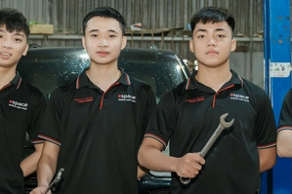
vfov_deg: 14.7
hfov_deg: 21.9
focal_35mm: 93
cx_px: 144
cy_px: 78
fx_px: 753
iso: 2500
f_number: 2.8
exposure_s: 1/125
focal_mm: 34.7
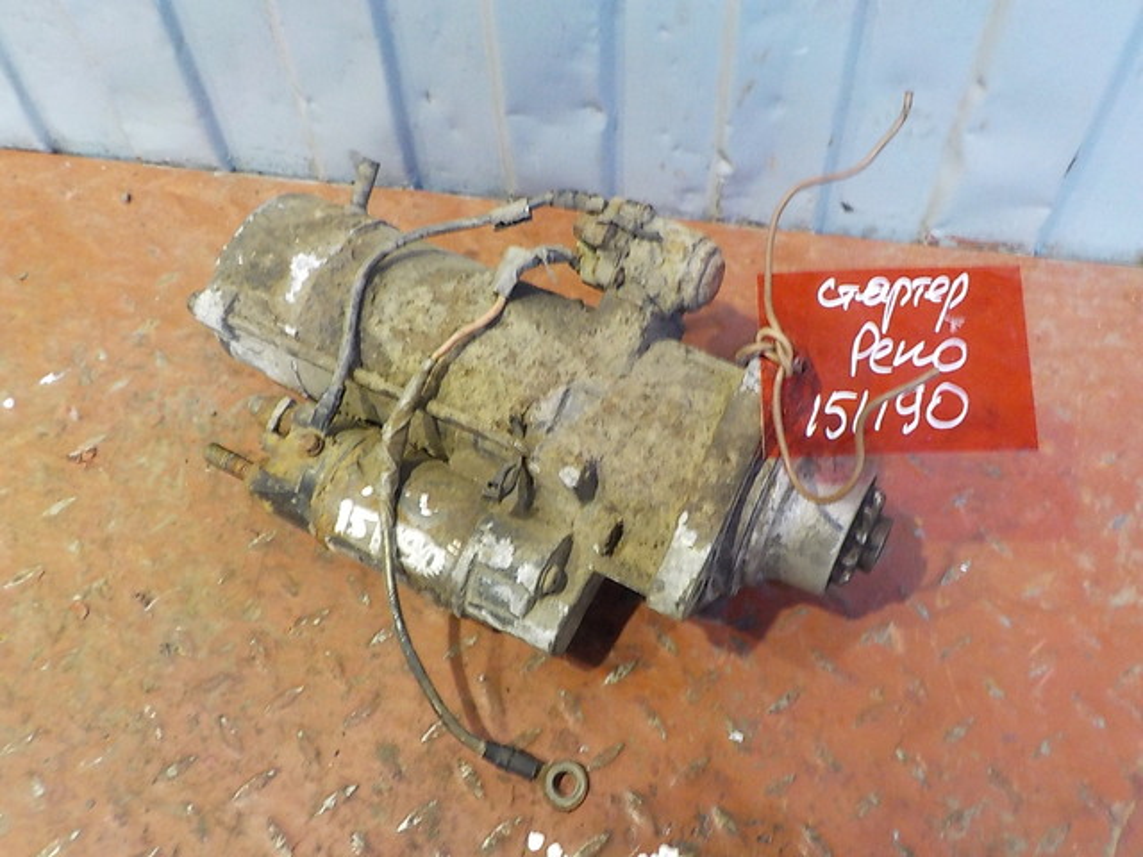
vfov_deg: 46.8
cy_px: 428
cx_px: 572
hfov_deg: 60.0
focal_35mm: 30
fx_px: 991
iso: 400
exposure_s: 1/15
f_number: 3.3
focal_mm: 4.1
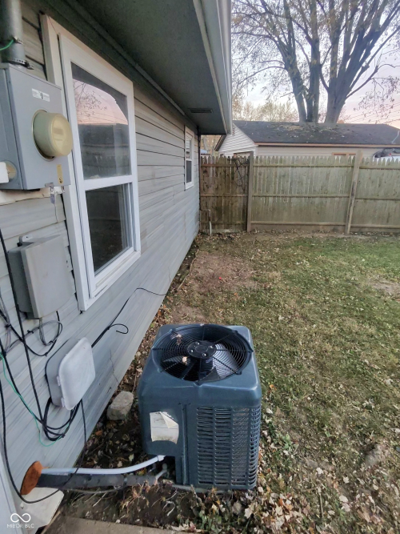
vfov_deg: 106.2
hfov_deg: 89.9
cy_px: 267
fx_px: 200
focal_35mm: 13
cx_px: 200
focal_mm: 2.24
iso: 238
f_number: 2.2
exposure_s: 1/59.9
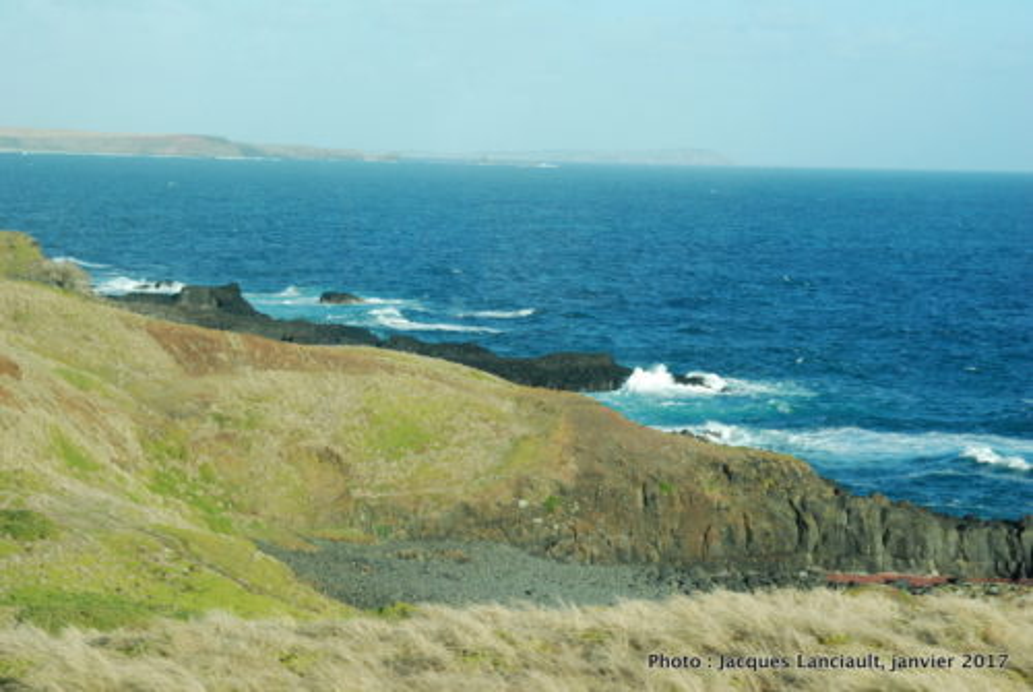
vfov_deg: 13.1
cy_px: 346
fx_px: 3017
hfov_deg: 19.4
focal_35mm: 105
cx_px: 516
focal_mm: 70
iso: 800
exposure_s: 1/250
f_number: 8
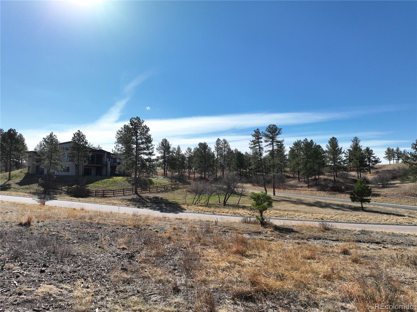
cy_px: 156
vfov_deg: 56.8
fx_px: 289
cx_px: 208
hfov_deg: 71.6
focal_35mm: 24
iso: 130
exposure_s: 1/2500
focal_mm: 12.29
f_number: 2.8
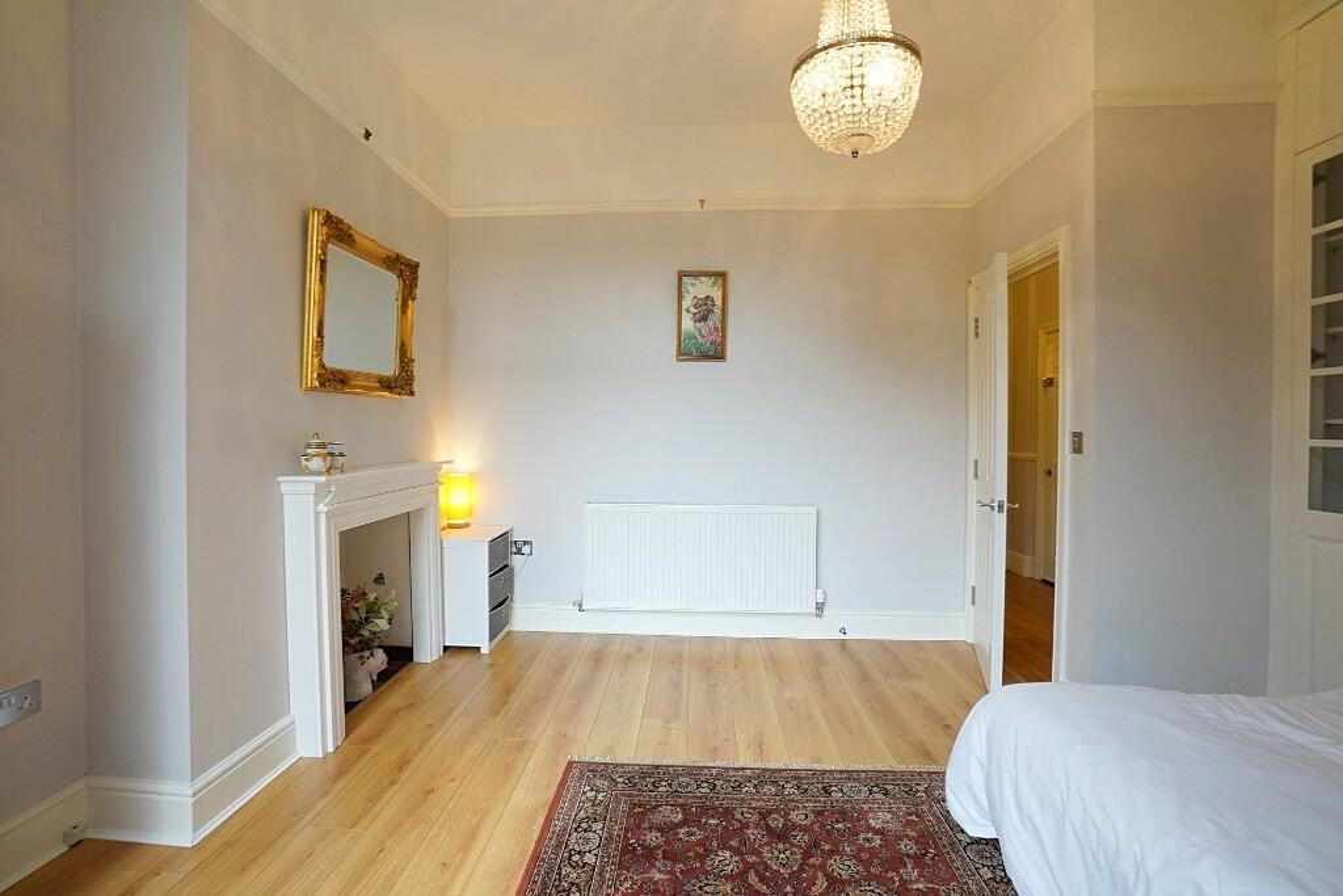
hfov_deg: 100.4
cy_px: 448
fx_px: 560
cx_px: 672
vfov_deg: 77.3
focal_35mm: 15
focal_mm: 10
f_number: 10
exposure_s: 1/10
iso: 640
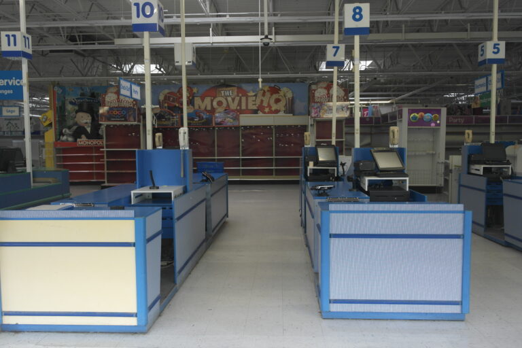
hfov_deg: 61.9
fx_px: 435
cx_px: 261
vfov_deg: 43.6
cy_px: 174
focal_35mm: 30
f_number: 3.5
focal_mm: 20
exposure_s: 1/80
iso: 200
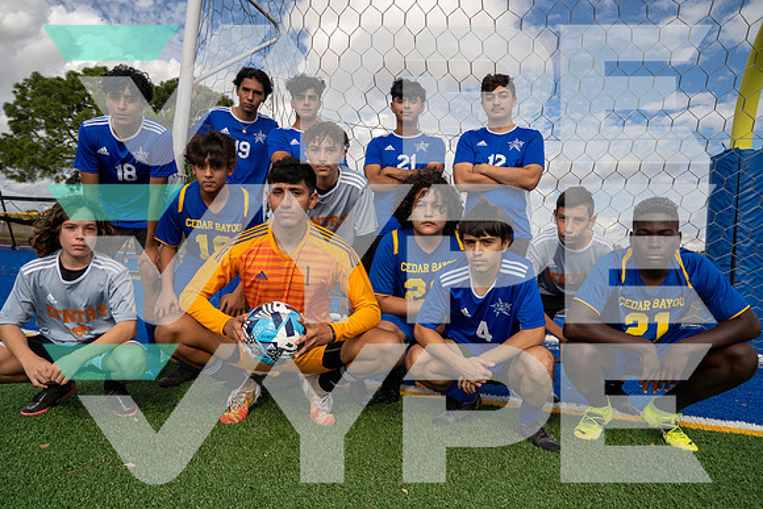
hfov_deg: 73.7
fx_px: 509
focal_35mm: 24
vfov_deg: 53.2
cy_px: 254
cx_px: 382
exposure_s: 1/250
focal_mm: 24
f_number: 8
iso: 100
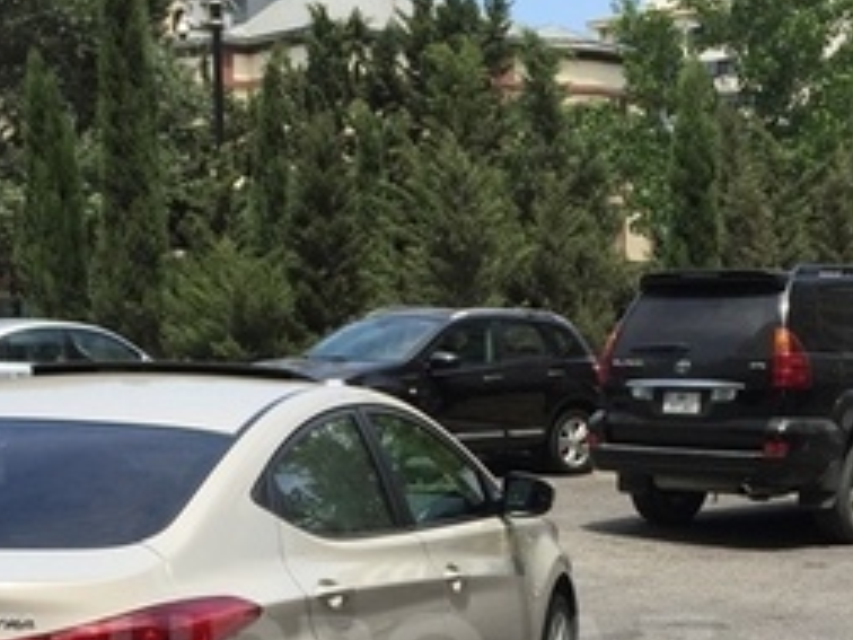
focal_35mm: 76
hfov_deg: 25.6
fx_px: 1873
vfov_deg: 18.8
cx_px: 369
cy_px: 665
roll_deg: -1.7
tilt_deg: -10.9
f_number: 2.2
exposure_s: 1/1647
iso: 32
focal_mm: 4.15
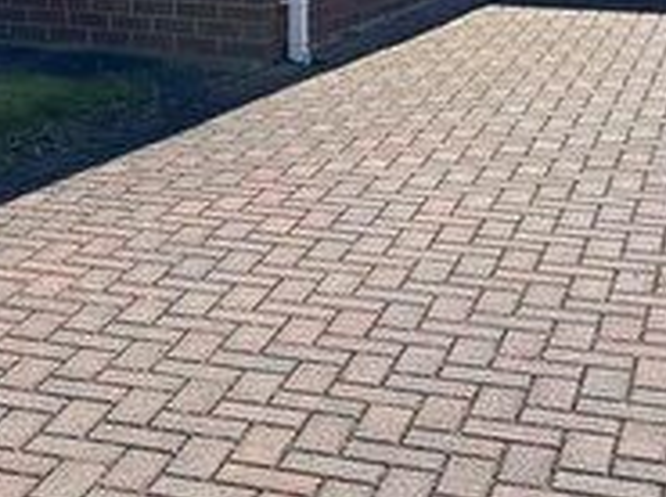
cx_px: 61
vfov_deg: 15.5
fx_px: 1747
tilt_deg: -3.0
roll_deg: +1.2
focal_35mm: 91
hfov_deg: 21.1
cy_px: -110
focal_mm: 6.76
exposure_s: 1/4049
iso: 80
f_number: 1.78
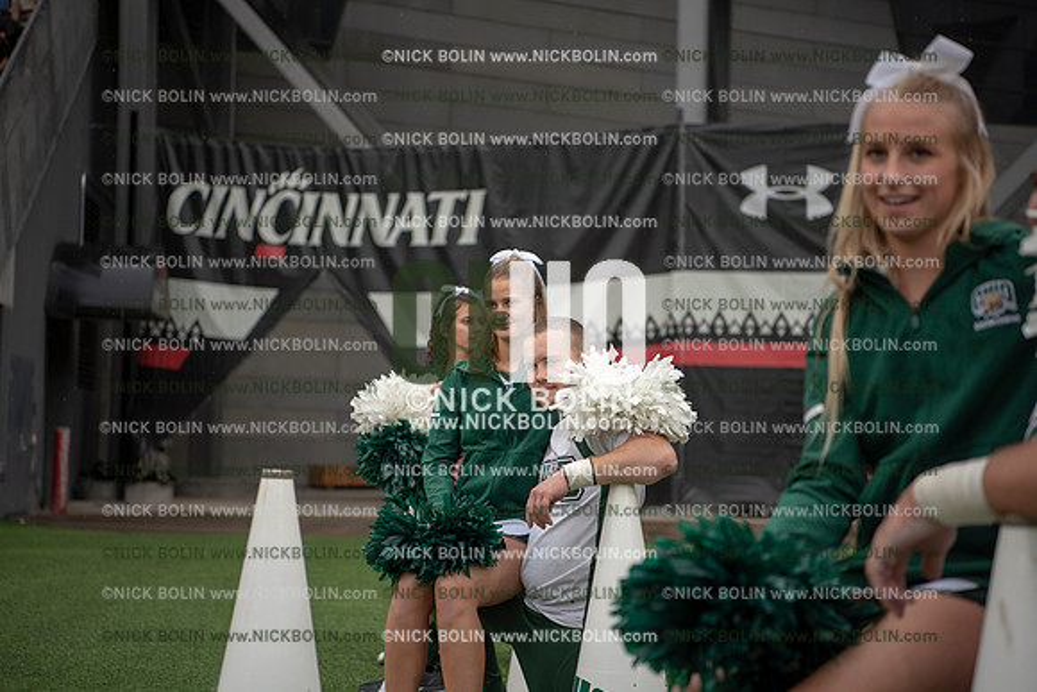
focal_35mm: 70
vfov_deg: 19.5
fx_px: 2017
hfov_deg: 28.8
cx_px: 518
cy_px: 346
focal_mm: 70
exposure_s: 1/1000
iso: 250
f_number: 2.8
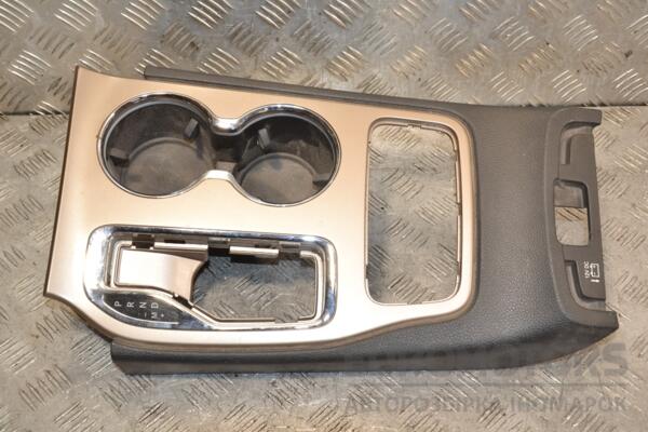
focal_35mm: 48
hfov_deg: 41.1
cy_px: 216
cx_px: 324
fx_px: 864
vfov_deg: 28.1
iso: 800
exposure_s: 1/200
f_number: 6.3
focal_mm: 32
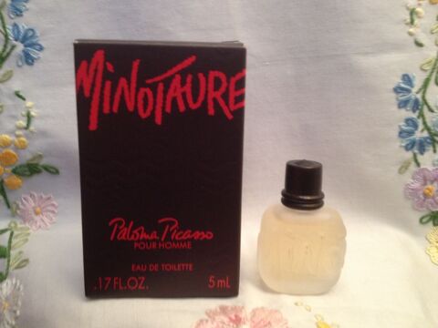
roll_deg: -1.5
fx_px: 443
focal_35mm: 35
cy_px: 164
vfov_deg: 40.7
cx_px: 219
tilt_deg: -15.0
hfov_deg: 52.6
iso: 200
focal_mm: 4.28
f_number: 2.4
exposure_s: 1/20
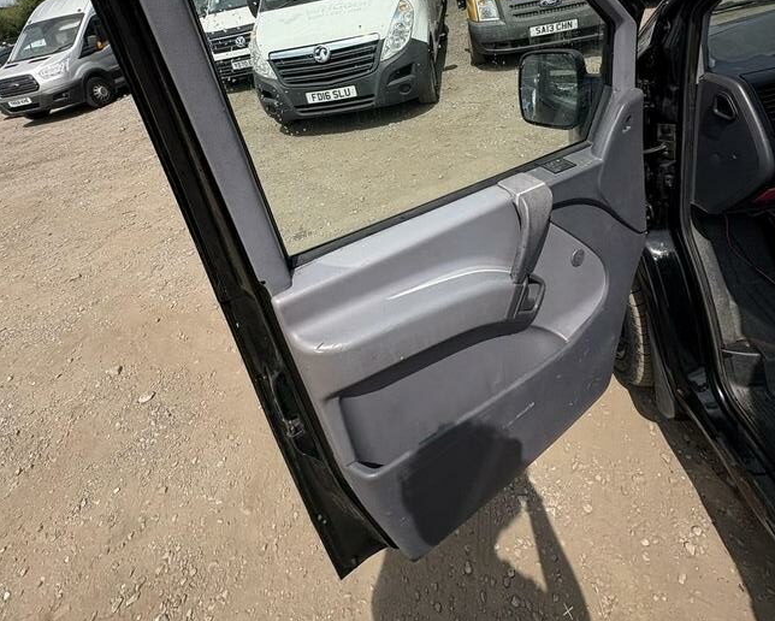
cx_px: 400
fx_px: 436
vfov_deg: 64.4
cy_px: 122
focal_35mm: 19
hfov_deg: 83.2
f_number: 2.2
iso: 50
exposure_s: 1/2083
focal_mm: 2.22
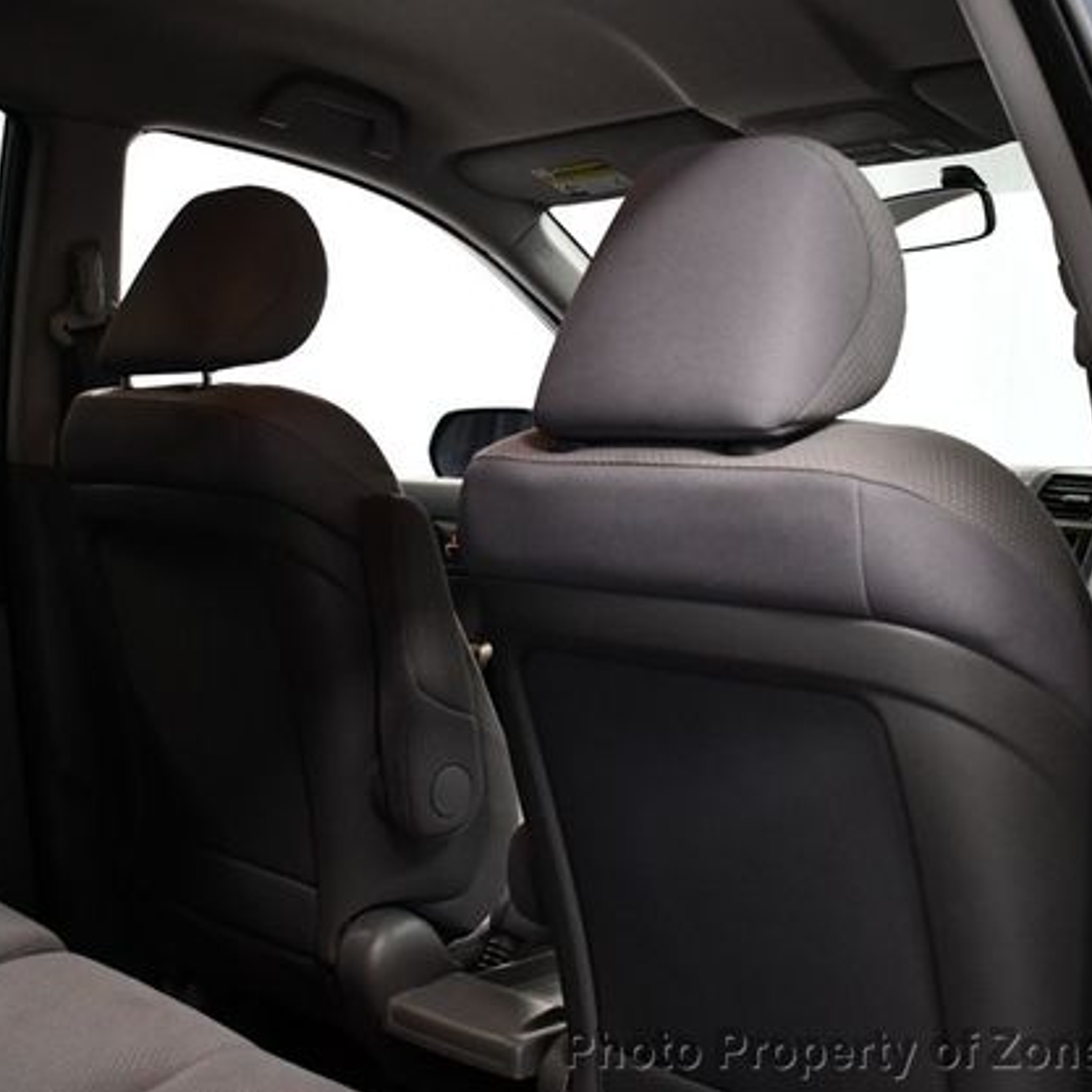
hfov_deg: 36.1
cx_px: 532
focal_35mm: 47
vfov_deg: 36.1
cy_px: 539
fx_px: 1677
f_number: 3.5
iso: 2200
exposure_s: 1/125
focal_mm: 18
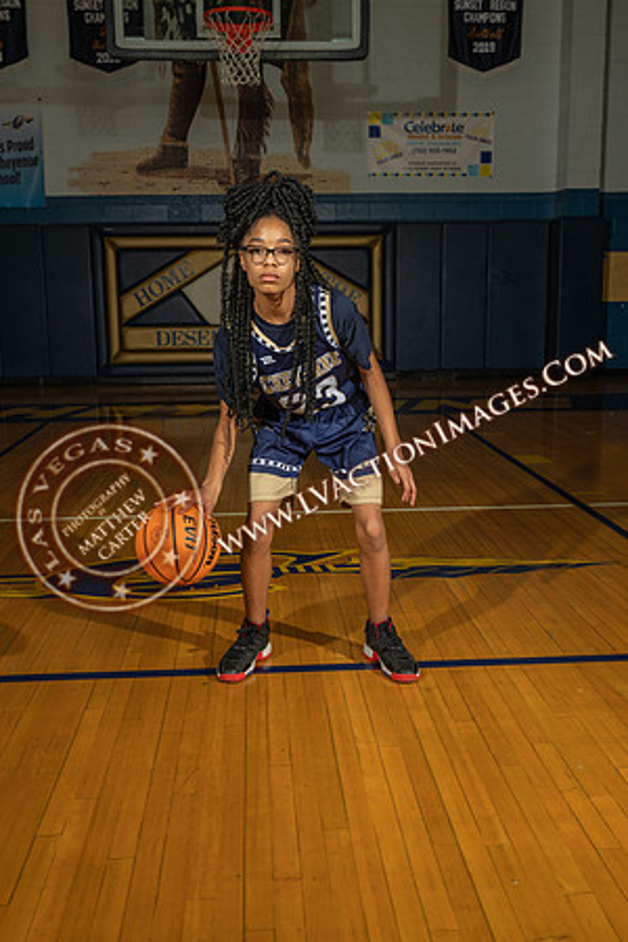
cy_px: 471
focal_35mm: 36
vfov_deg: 53.1
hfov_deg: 36.9
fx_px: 942
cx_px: 314
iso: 160
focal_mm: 36
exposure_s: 1/200
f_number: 7.1
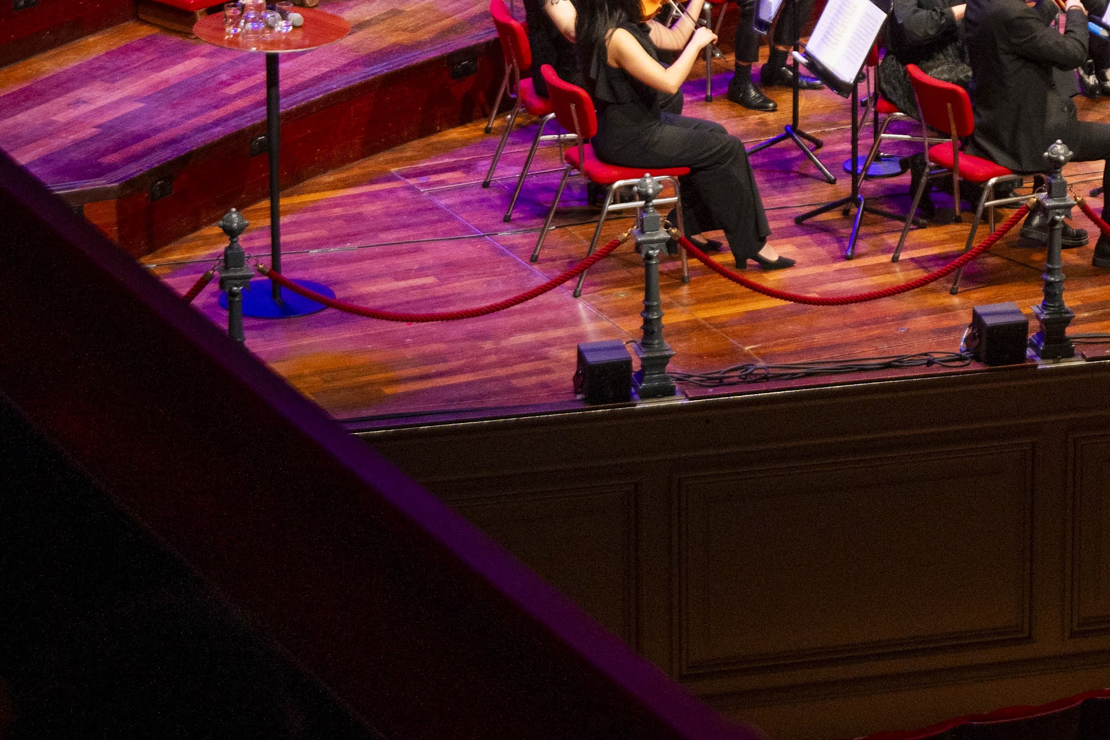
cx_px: 1317
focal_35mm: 182
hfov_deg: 11.1
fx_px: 5611
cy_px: -29
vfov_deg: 7.5
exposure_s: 1/160
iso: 1000
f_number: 2.8
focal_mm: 70
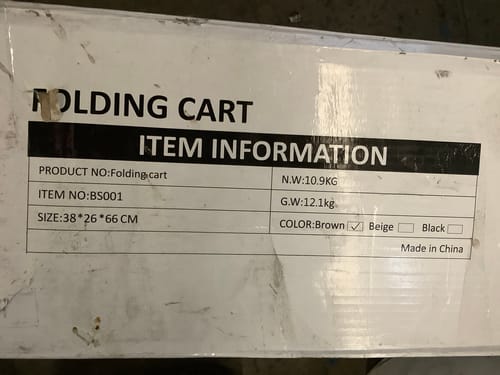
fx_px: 448
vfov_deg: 45.4
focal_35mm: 31
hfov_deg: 58.4
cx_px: 250
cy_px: 188
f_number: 2.4
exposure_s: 1/50
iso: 320
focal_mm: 3.3
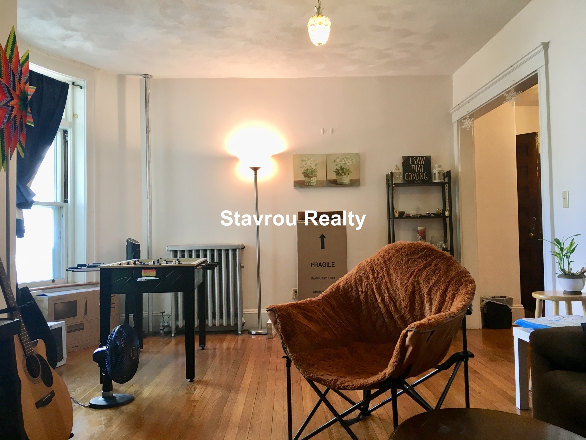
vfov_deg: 48.2
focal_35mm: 29
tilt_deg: +1.1
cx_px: 293
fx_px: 491
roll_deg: -0.2
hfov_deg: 61.7
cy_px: 220
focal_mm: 4.15
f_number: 2.2
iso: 50
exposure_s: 1/30
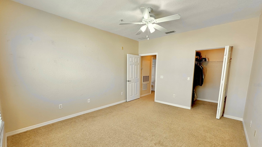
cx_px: 132
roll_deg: -0.5
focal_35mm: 16
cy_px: 85
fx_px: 111
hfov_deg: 99.4
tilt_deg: -7.1
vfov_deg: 66.7
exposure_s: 1/120
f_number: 2.2
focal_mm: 2.22
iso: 200
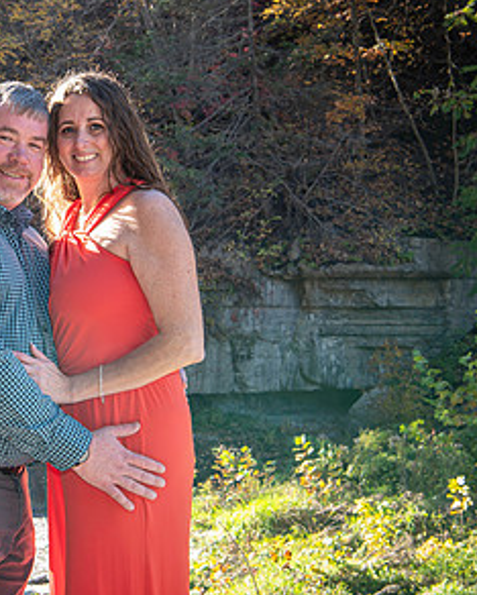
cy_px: 279
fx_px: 1446
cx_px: -39
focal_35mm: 82
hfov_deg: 18.1
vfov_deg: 23.3
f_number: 10
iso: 64
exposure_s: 1/13
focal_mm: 44
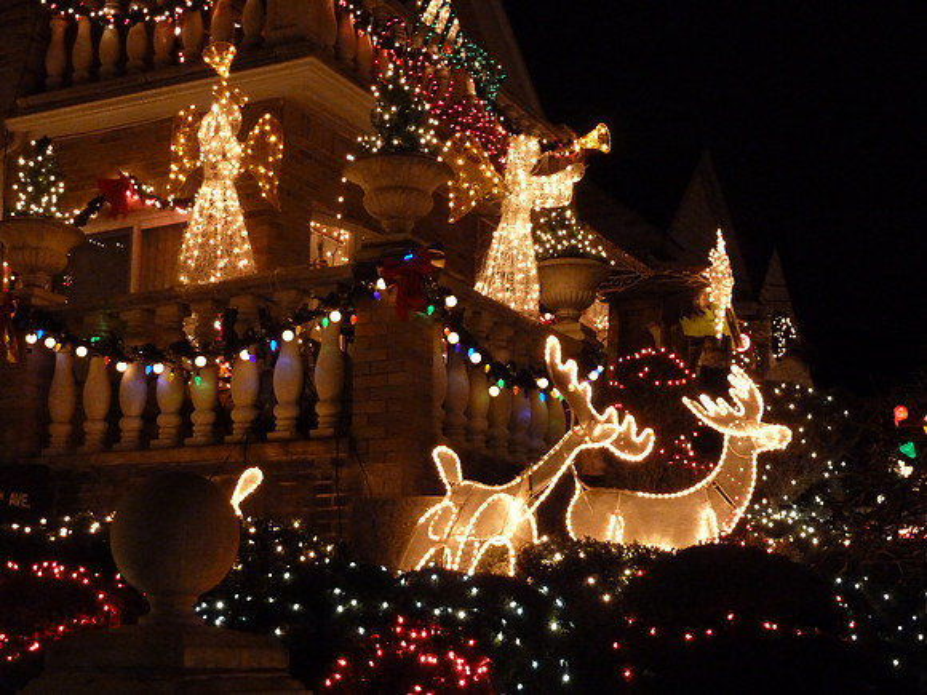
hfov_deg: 34.9
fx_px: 1473
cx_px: 464
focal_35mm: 55
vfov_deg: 26.6
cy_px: 348
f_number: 3.9
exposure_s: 1/13
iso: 800
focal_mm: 9.1
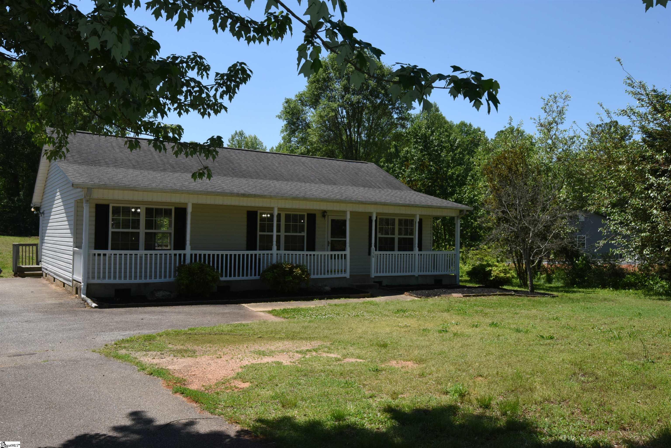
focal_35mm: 30
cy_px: 224
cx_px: 336
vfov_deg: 43.6
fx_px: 559
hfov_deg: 61.9
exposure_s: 1/320
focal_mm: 30
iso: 1250
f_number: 22
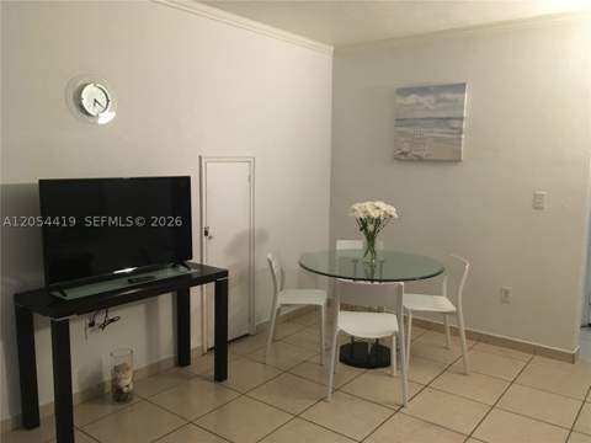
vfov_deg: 48.2
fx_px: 495
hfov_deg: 61.7
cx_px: 296
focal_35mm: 29
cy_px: 222
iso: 200
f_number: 2.2
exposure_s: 1/24
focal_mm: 4.15
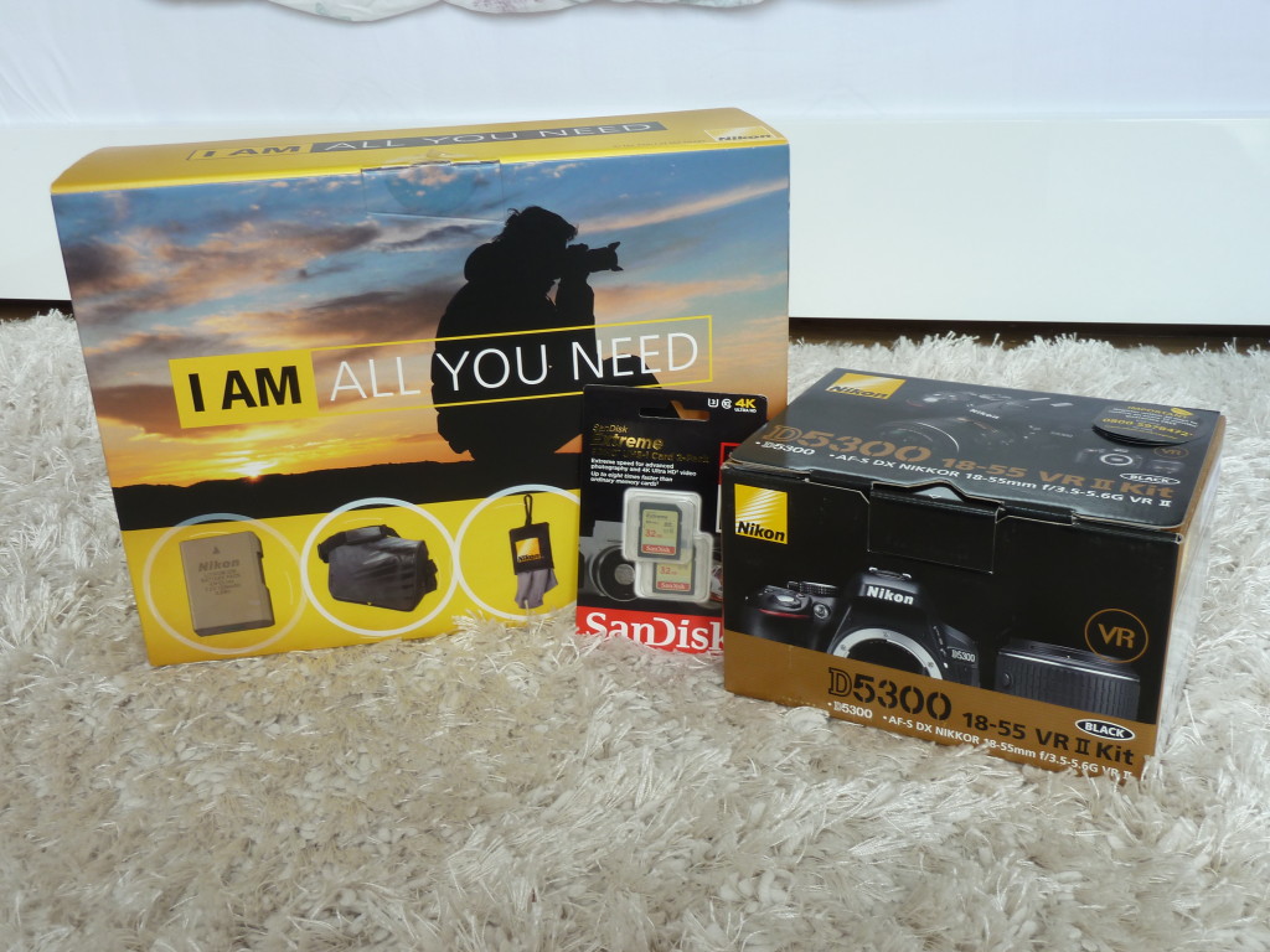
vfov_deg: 40.7
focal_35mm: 35
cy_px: 476
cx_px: 635
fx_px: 1284
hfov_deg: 52.6
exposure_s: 1/40
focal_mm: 5.7
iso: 80
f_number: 3.5
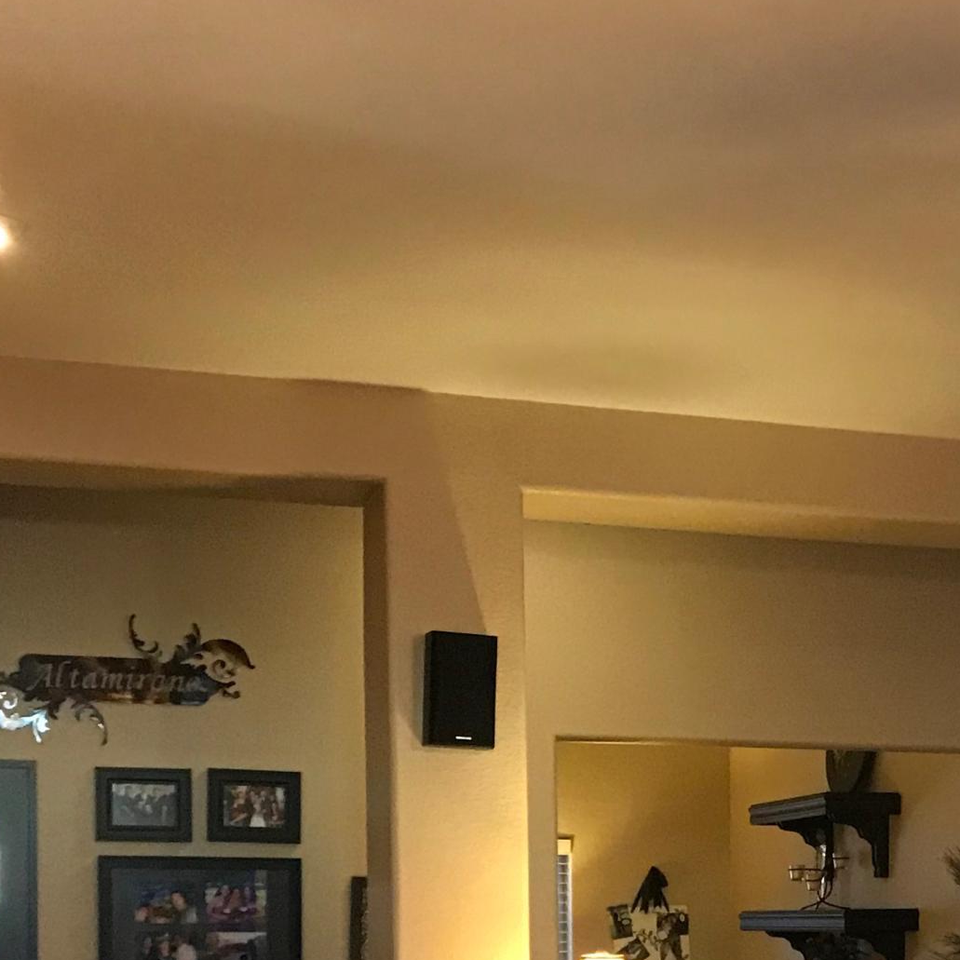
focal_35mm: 72
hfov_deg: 23.4
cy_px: 1007
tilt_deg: -1.3
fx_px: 2259
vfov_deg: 22.8
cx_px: 868
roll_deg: +0.2
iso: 100
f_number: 1.8
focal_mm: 3.99
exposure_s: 1/12
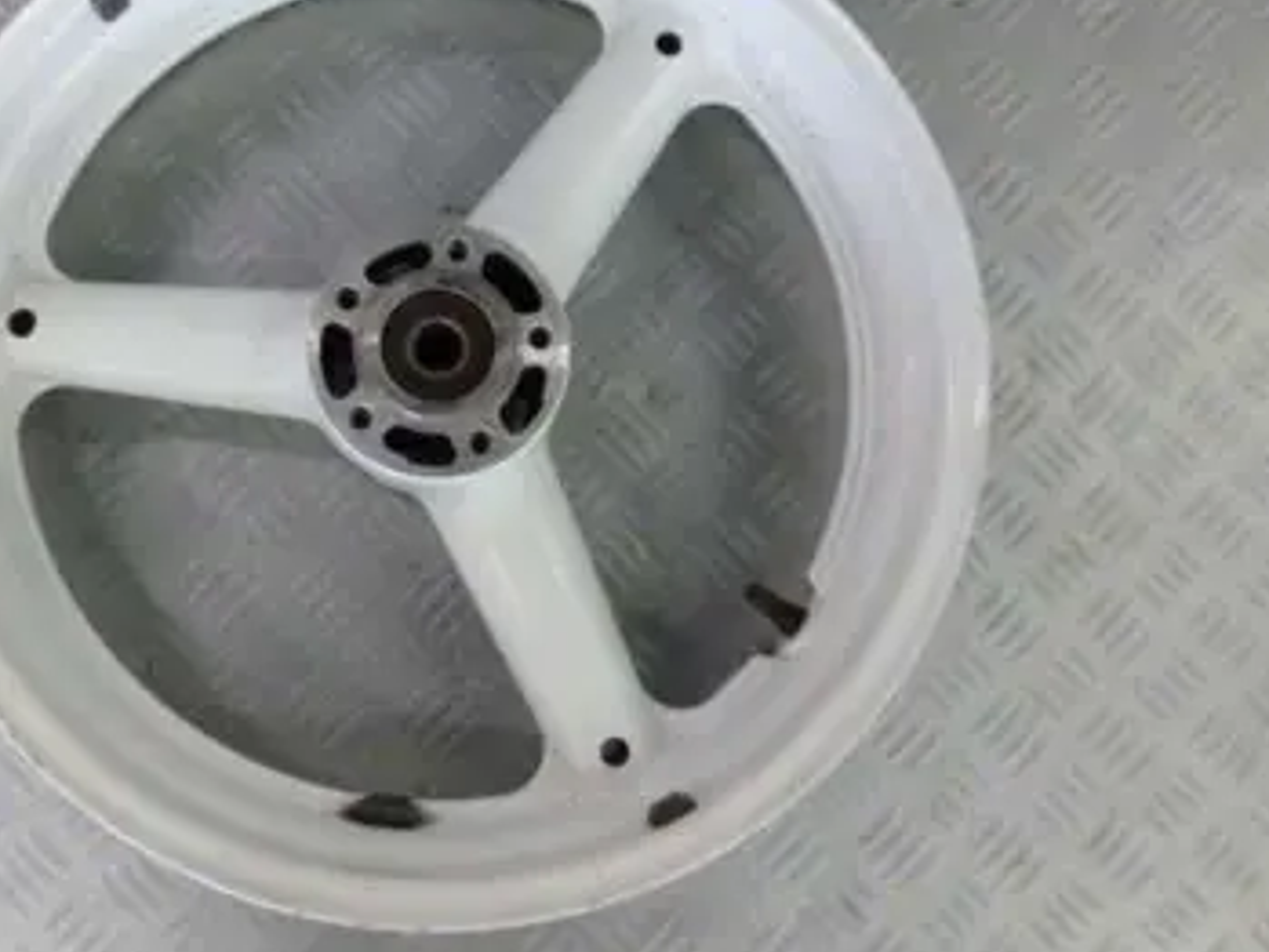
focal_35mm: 33
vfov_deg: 42.8
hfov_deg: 54.5
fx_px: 1210
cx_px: 451
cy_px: 400
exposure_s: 1/30
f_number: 2.5
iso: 800
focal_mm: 4.3
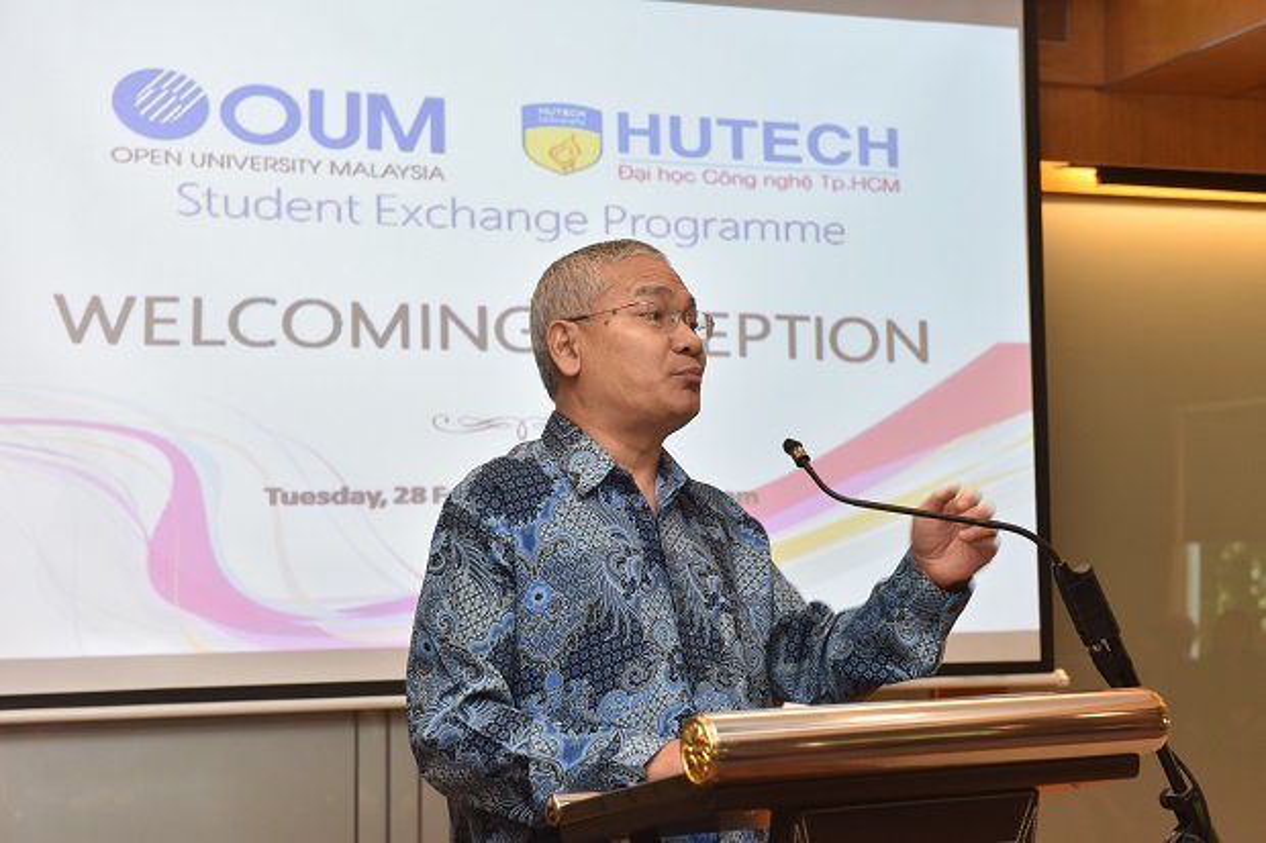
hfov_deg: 33.4
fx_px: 2109
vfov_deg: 22.6
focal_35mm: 60
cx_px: 633
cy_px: 422
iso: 800
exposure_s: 1/60
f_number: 5.6
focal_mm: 60
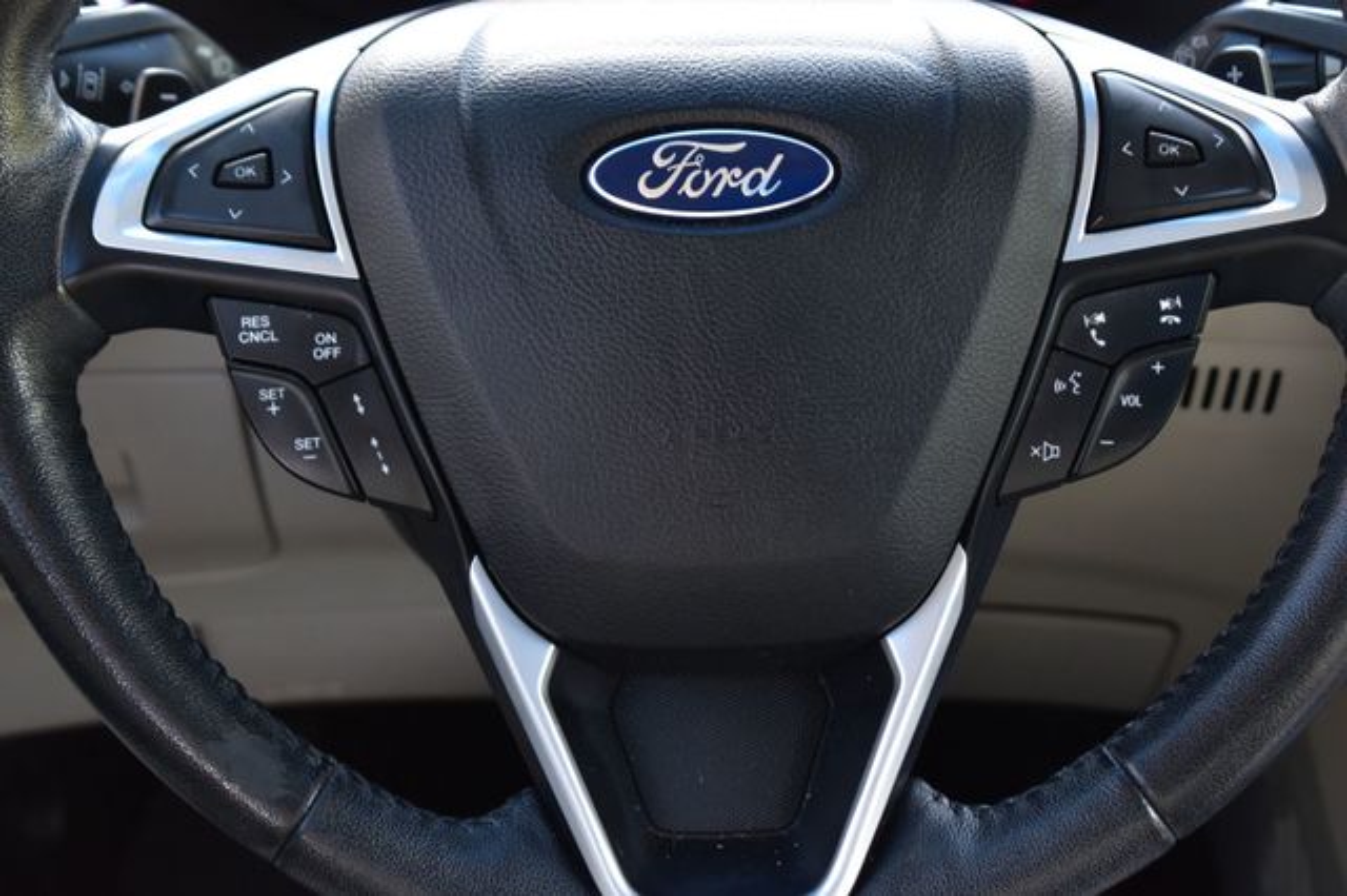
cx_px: 674
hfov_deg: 24.6
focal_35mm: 82
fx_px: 3085
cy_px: 448
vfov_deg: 16.5
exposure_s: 1/15
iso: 640
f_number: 6.3
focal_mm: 55
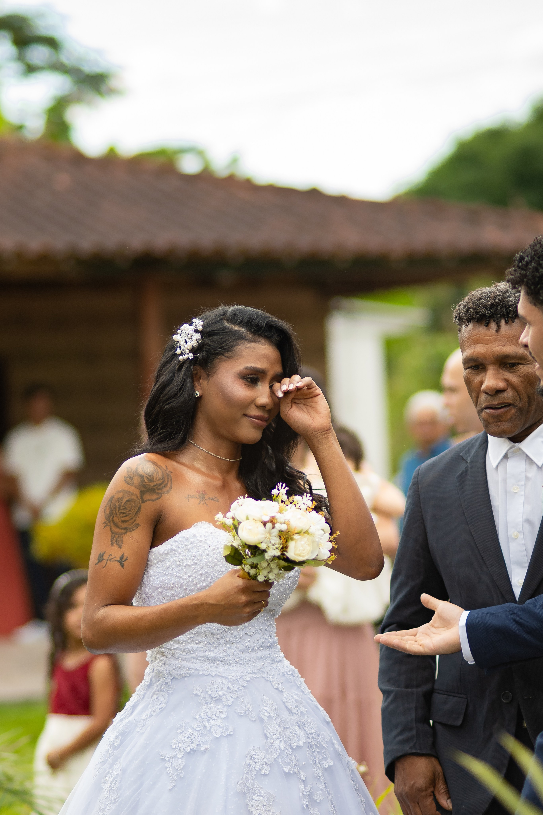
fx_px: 2884
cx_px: 272
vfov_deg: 16.1
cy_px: 408
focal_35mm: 128
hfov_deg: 10.8
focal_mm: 85
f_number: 2
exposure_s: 1/1250
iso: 320
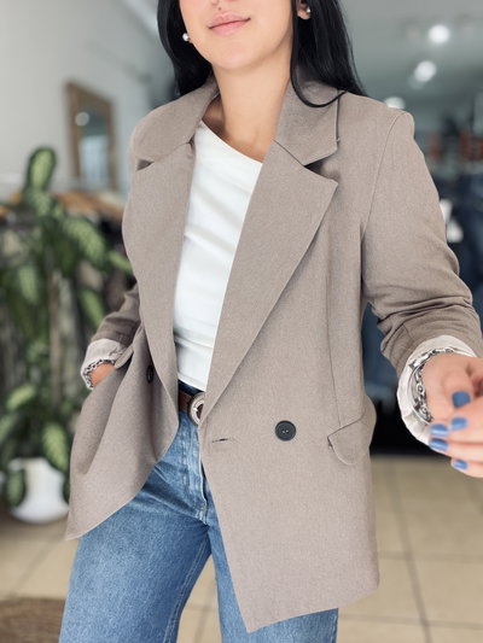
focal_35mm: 30
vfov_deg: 60.0
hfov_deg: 46.8
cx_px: 242
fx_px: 558
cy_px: 322
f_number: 1.9
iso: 80
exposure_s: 1/112
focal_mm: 2.71
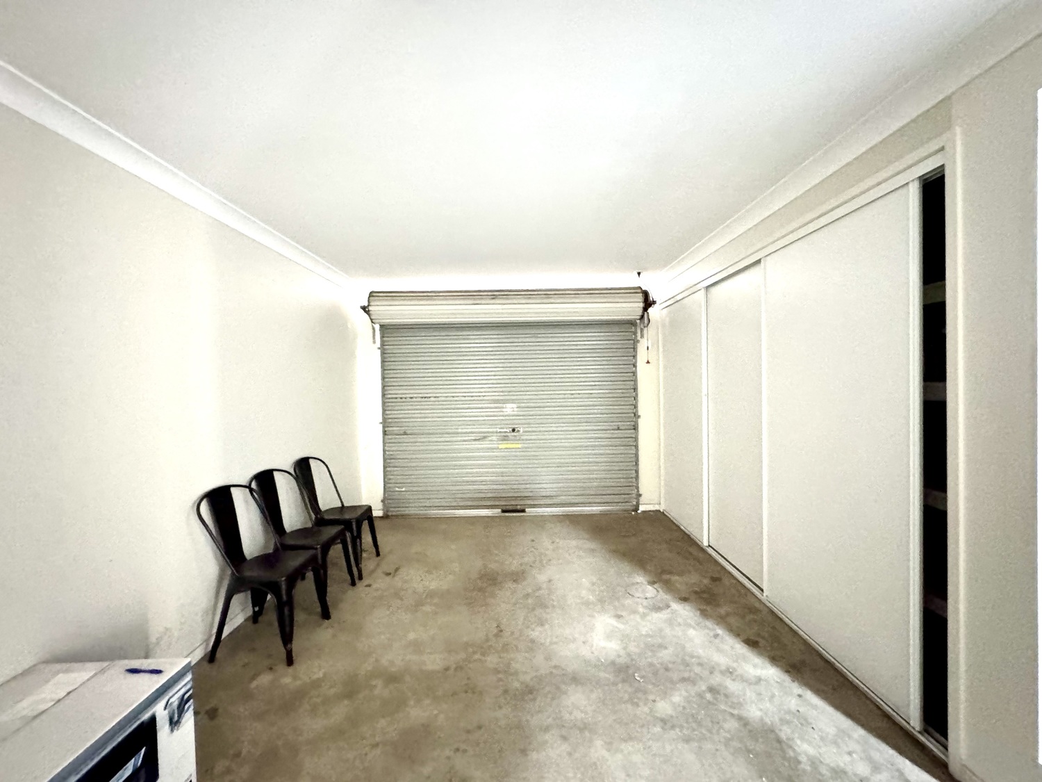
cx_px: 521
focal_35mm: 14
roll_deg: +3.8
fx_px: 421
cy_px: 391
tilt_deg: -2.9
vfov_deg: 85.7
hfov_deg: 102.1
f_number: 2.2
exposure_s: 1/25
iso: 1250
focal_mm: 2.22
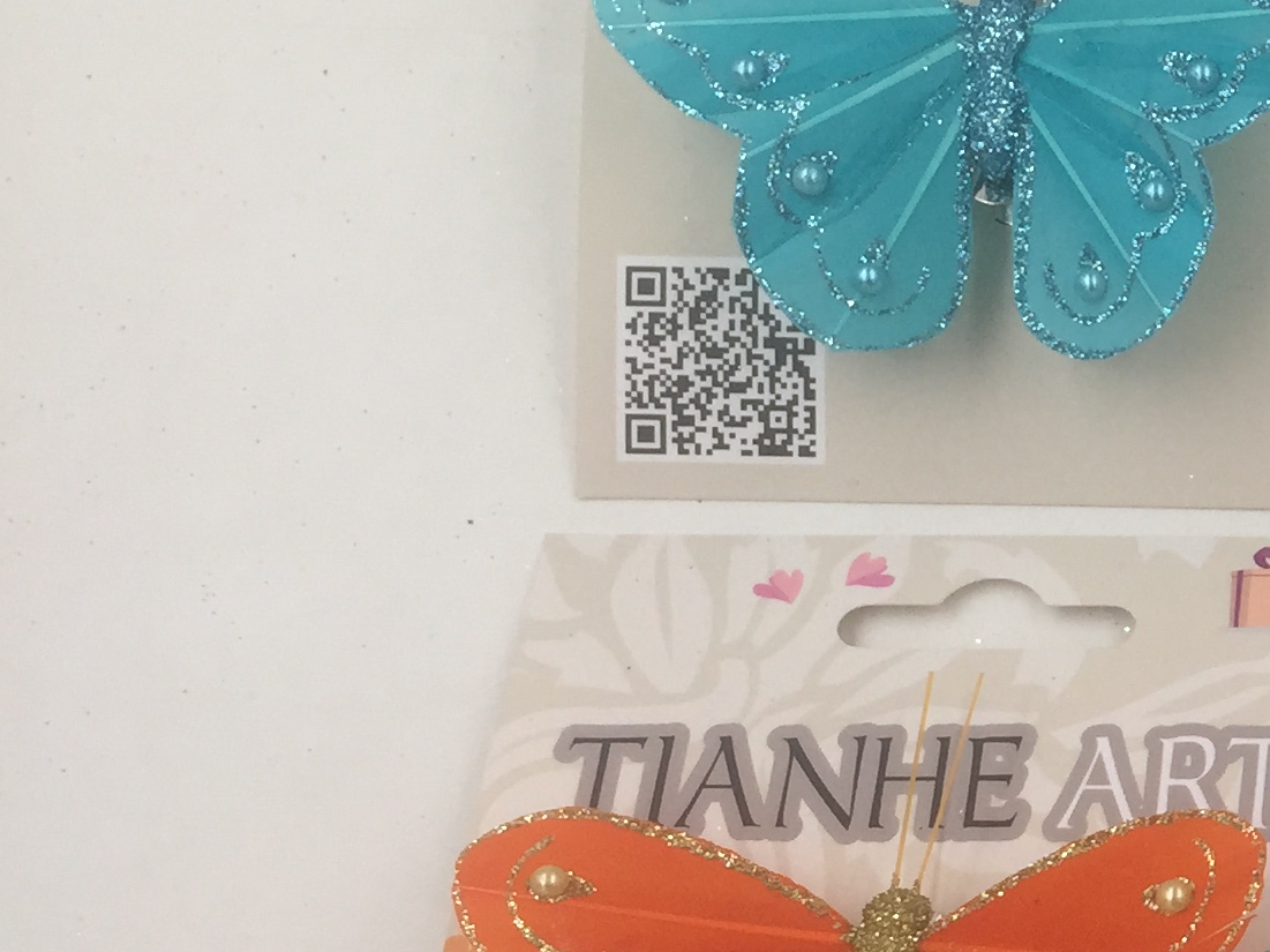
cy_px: 632
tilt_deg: -73.2
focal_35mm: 86
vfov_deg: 17.1
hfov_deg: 19.9
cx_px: 1876
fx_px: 3154
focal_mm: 4.15
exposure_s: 1/746
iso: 32
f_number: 2.2
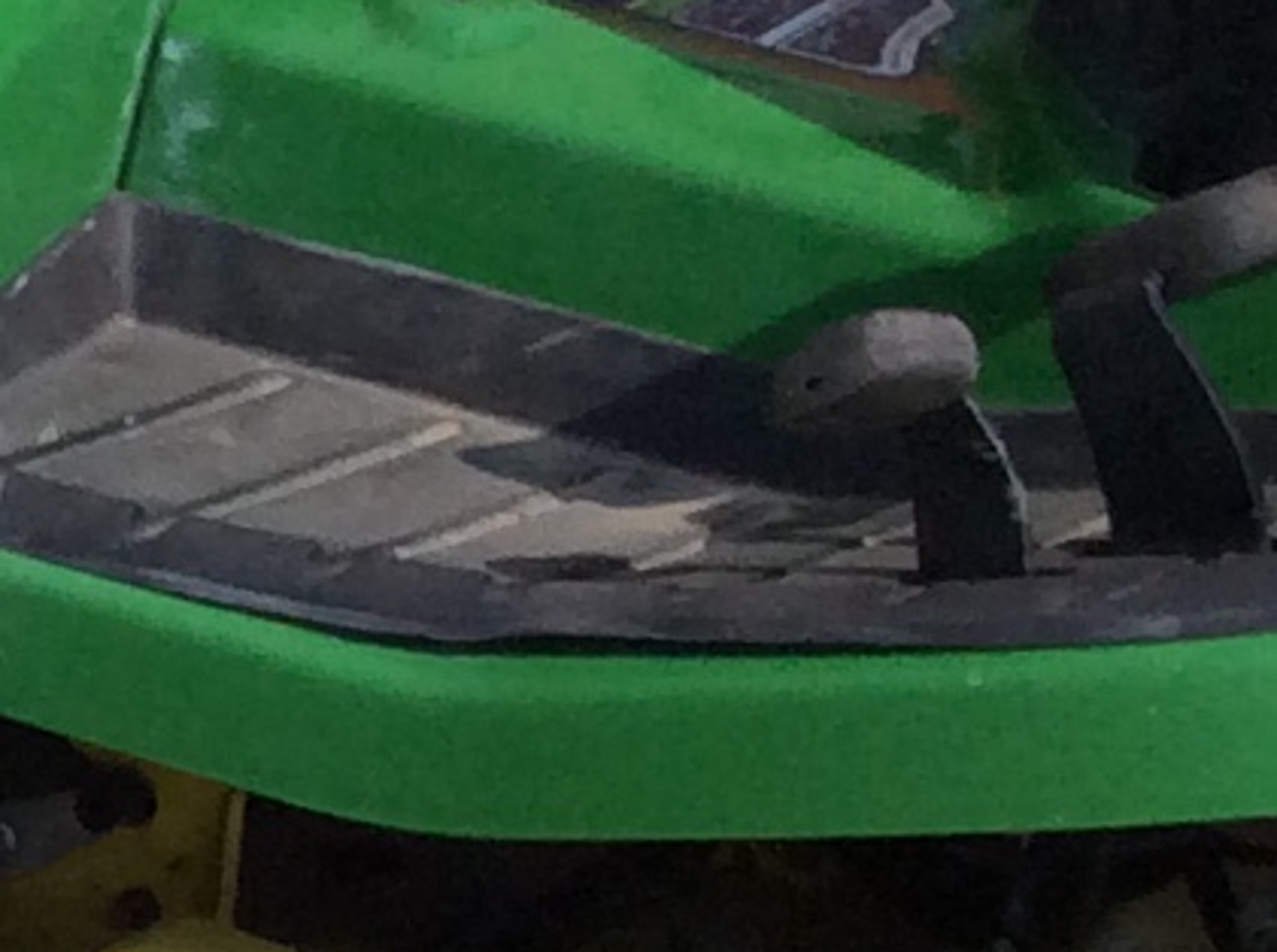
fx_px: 7253
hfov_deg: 8.5
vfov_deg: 7.2
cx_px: -2478
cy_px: 2034
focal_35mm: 197
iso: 32
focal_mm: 3.3
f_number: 2.4
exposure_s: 1/1362
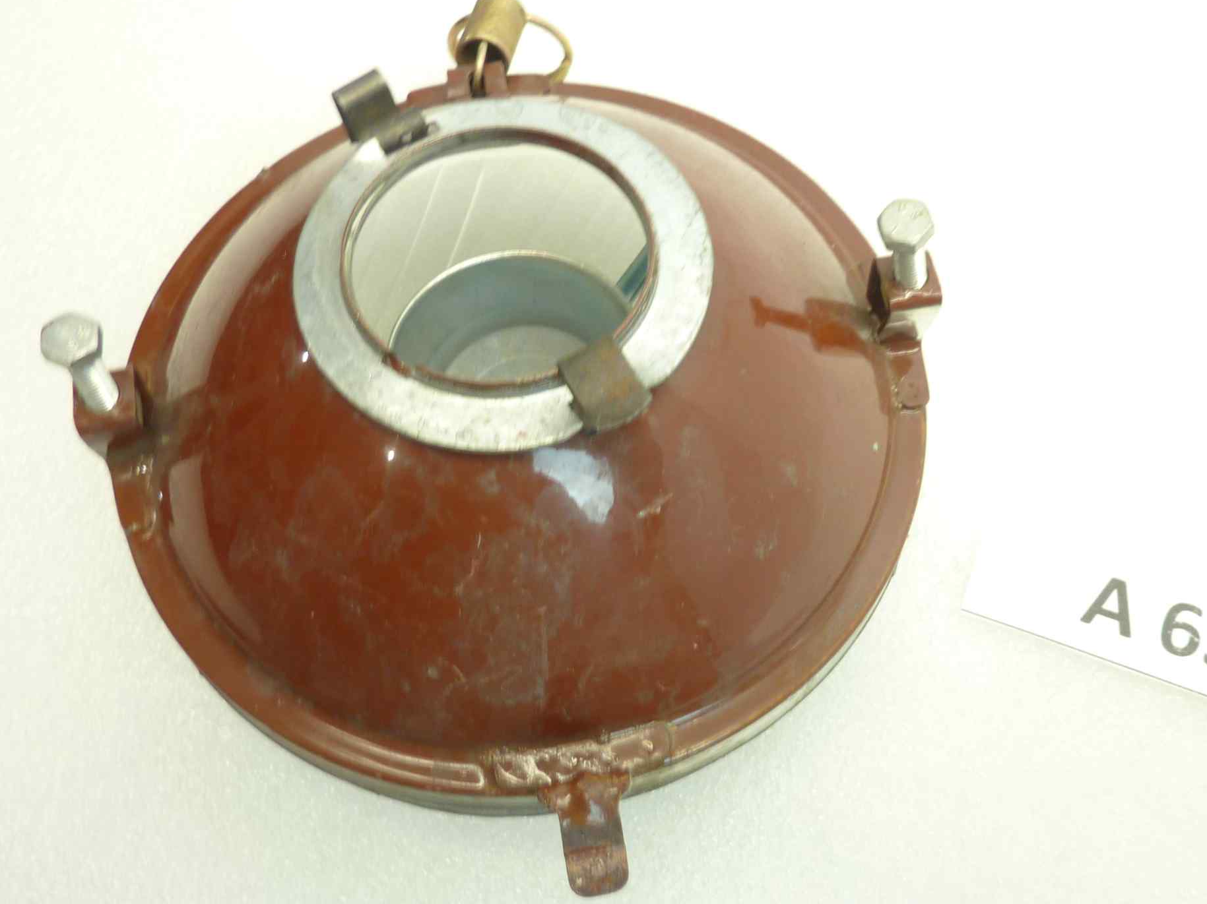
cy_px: 498
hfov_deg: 52.4
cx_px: 696
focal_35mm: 35
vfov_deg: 40.6
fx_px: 1220
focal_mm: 4.1
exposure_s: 1/10
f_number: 3.3
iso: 80
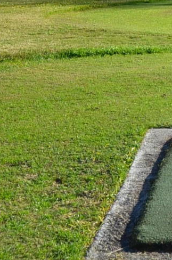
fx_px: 929
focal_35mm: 129
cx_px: 345
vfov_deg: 15.1
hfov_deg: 9.8
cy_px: -92
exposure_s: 1/250
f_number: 8
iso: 140
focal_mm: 21
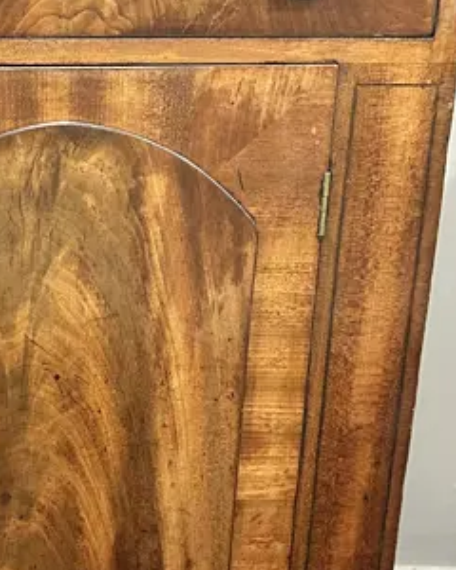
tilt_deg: -17.6
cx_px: -169
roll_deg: -0.2
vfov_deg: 23.7
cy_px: 180
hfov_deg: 17.7
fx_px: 1350
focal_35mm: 80
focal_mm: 6.86
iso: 400
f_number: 1.78
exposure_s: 1/50
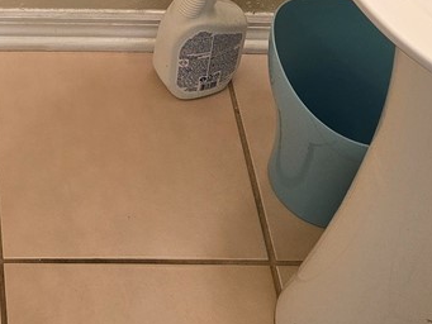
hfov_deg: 17.2
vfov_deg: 12.6
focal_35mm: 108
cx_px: -108
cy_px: -246
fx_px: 1348
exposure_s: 1/120
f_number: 1.7
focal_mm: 6.3
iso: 200
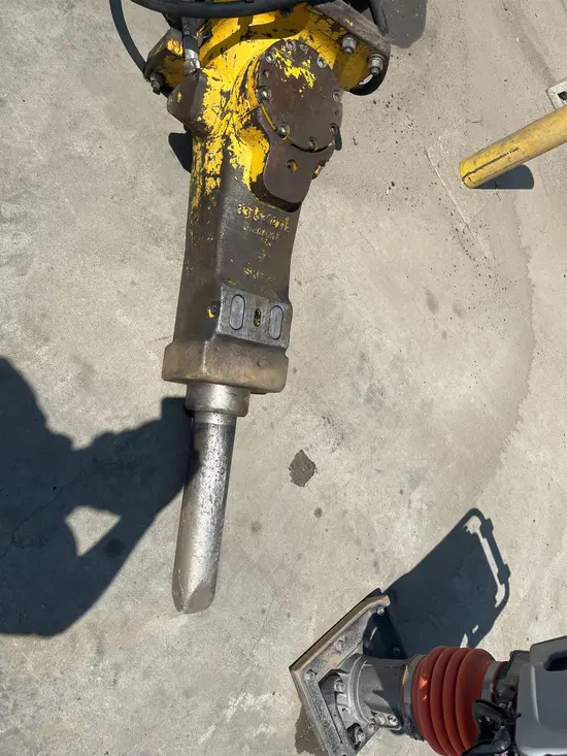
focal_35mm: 26
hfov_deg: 53.1
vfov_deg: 67.3
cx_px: 284
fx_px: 568
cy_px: 378
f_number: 1.6
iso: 50
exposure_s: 1/5848
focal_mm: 5.1
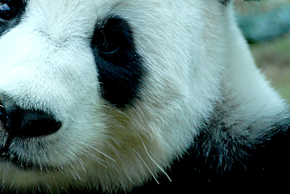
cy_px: 21
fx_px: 5985
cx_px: 111
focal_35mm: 742
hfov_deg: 2.8
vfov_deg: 1.9
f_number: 5.6
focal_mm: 200
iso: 400
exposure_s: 1/50
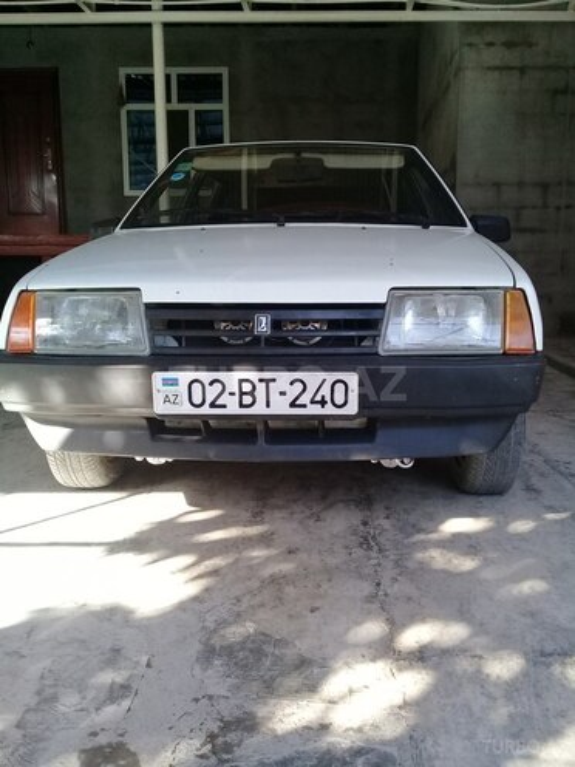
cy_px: 384
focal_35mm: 31
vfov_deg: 58.4
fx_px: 687
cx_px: 288
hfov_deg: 45.4
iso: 100
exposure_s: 1/120
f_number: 2.2
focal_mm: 3.3
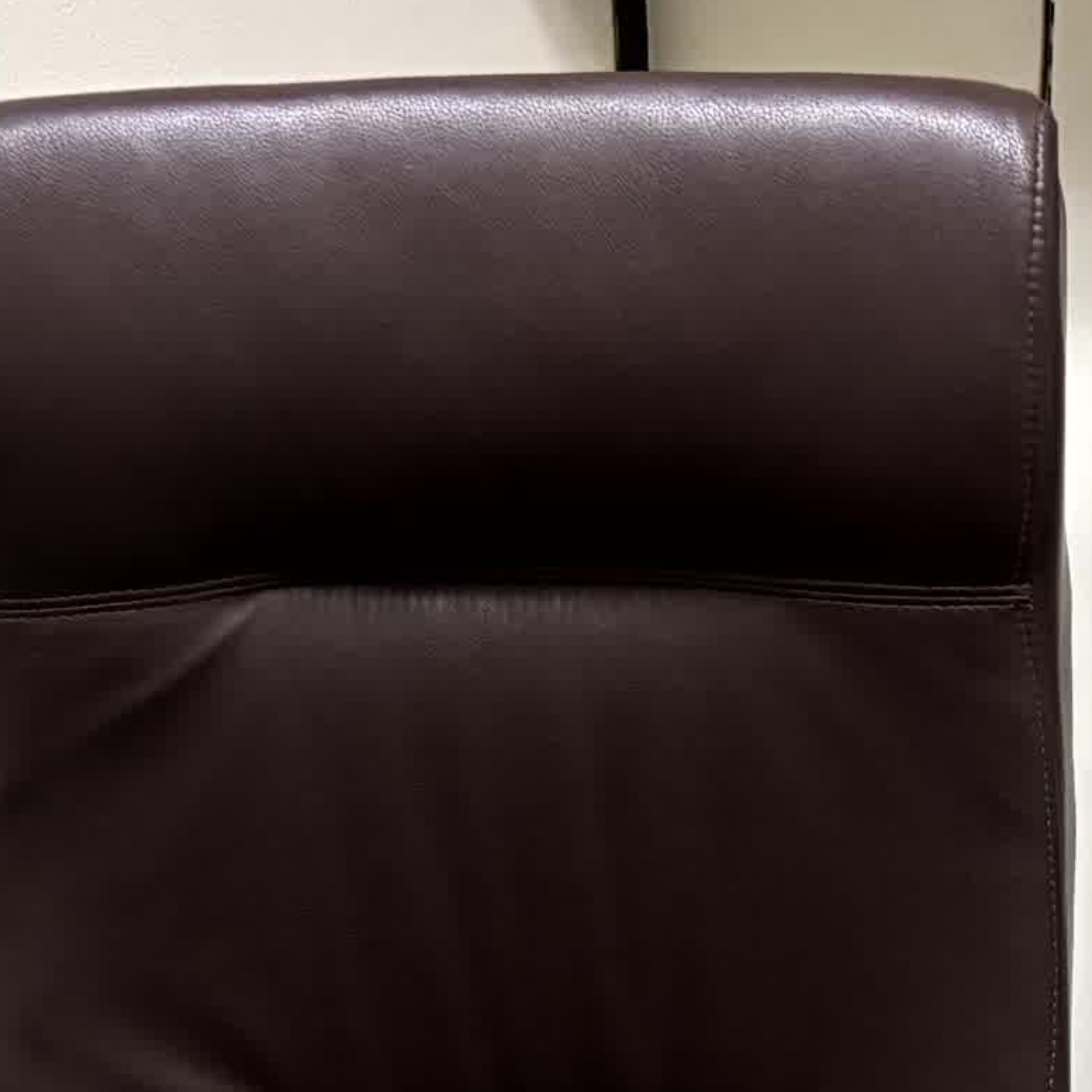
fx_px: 2962
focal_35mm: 83
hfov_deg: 20.9
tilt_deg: -37.3
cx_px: 608
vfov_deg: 19.5
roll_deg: +3.4
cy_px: 1349
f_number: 1.6
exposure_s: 1/60
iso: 250
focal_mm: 5.96
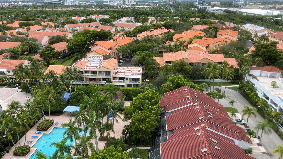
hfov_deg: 66.1
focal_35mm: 29
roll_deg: +0.2
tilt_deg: -21.0
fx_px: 218
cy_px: 81
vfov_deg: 40.2
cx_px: 142
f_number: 1.6
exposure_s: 1/913
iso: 50
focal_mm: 5.1
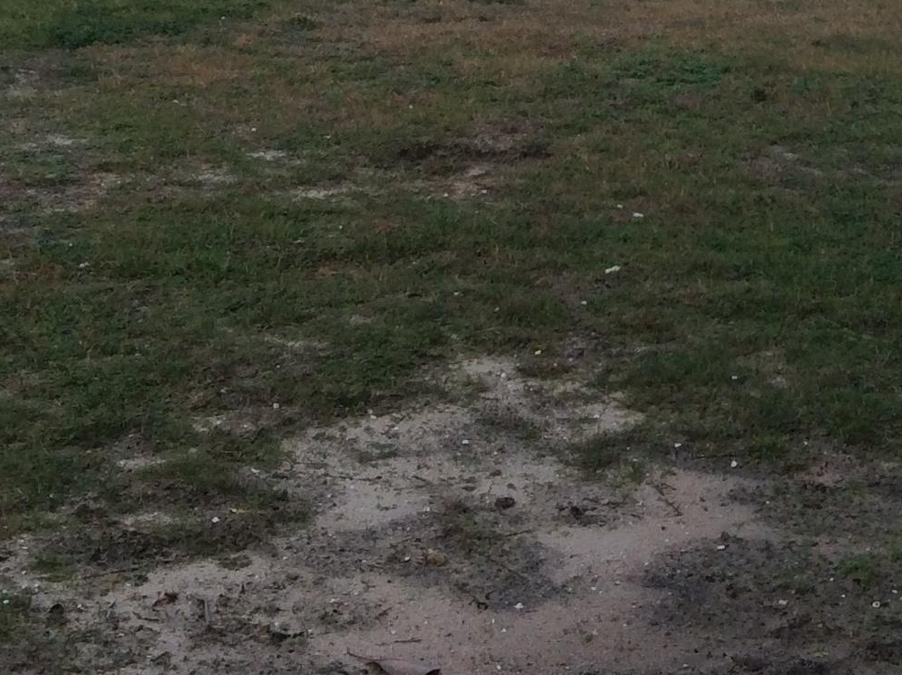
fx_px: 2186
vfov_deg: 16.9
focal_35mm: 84
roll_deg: -2.4
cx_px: 684
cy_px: -98
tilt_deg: -3.8
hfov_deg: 23.1
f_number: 2.4
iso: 32
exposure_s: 1/986
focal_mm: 3.3
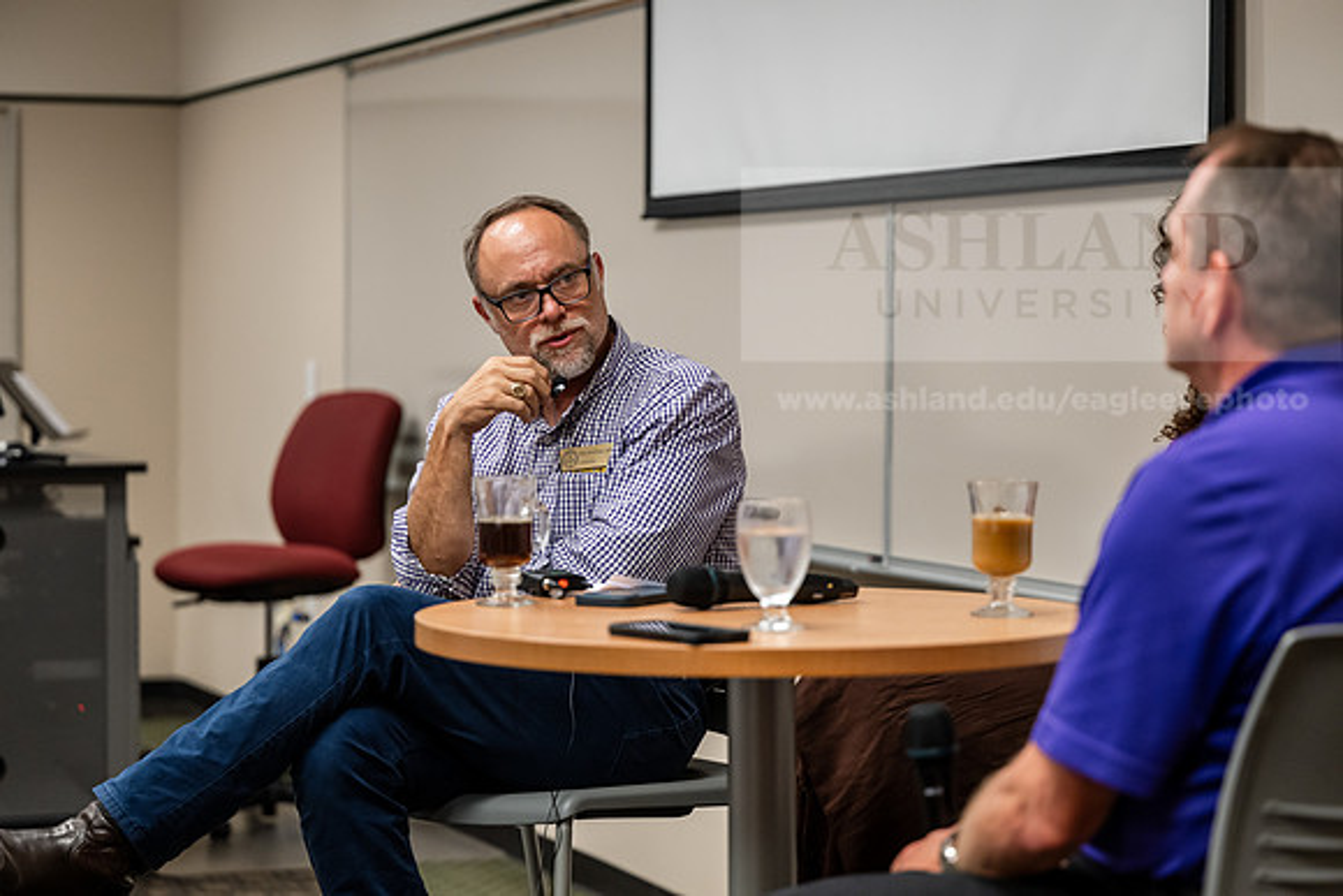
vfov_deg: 16.3
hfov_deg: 24.2
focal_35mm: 84
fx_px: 3134
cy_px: 448
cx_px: 672
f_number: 2.8
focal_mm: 84
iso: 1250
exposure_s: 1/160
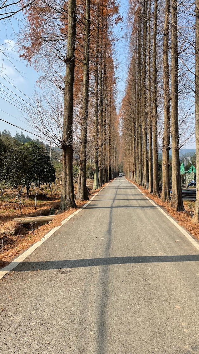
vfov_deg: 61.0
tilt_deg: +1.1
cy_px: 178
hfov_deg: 36.6
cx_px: 117
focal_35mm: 32
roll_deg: -0.4
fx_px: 300
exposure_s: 1/2174
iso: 32
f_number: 1.6
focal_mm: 4.2
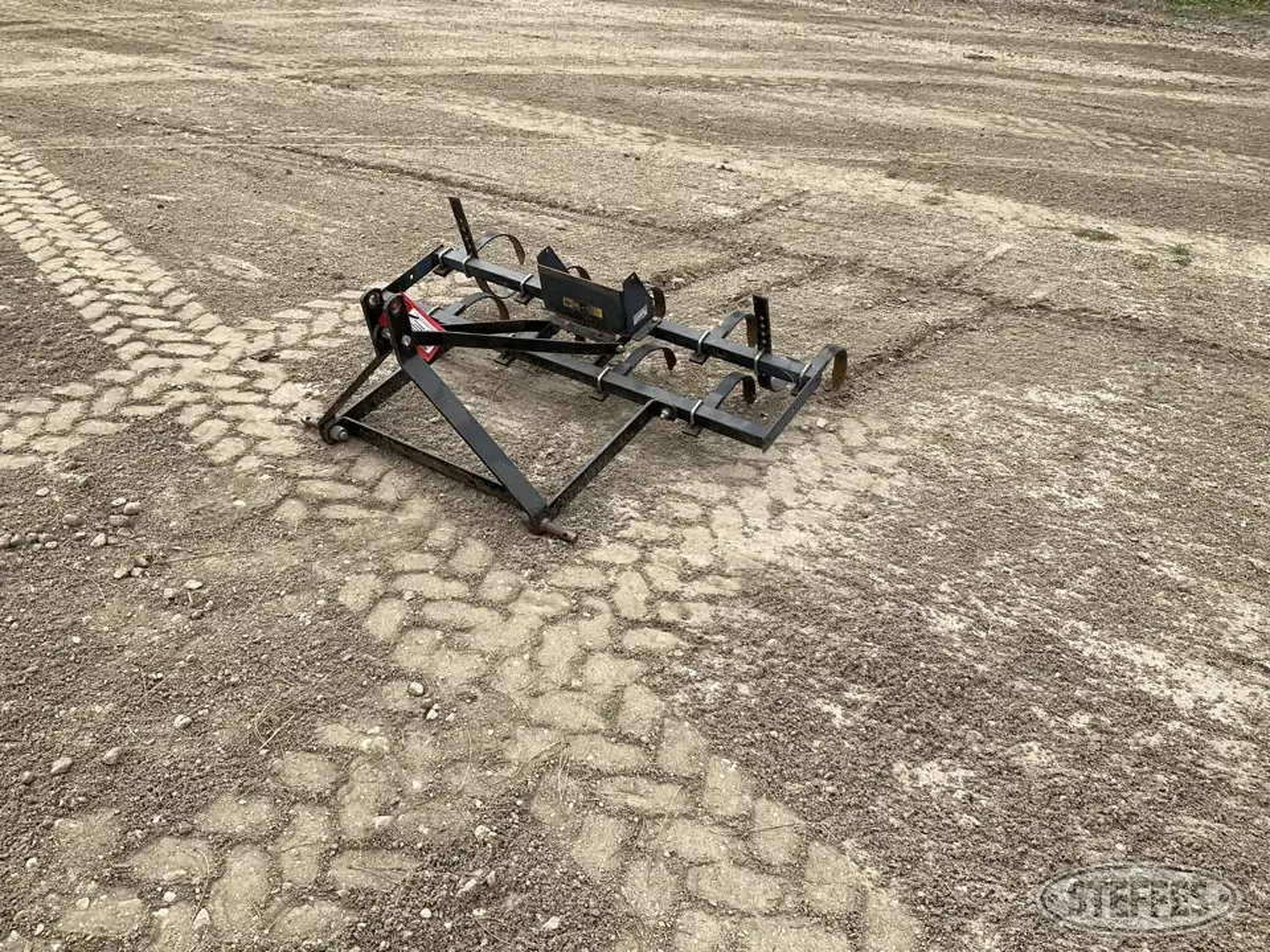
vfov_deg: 48.2
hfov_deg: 61.7
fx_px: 1064
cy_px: 476
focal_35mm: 29
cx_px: 635
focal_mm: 3
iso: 25
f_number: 1.8
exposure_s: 1/482
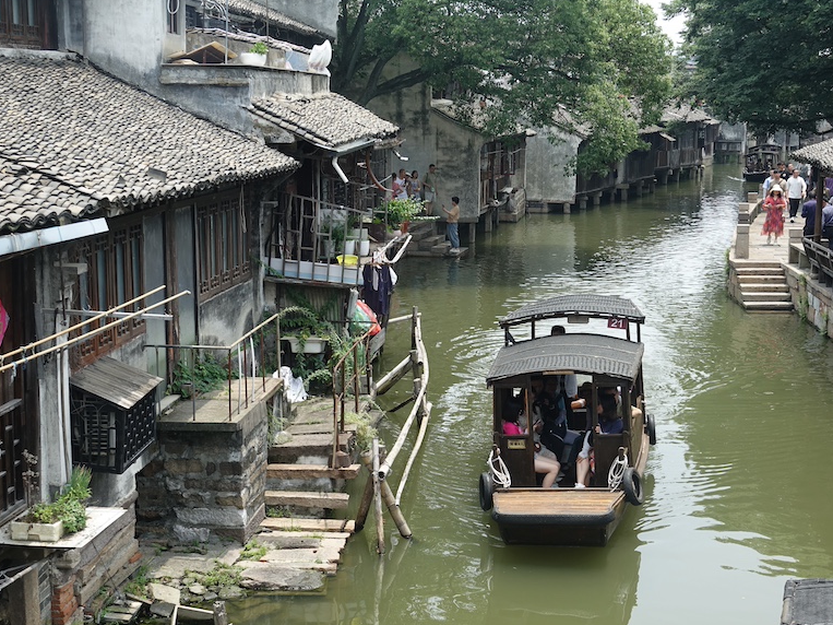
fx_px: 1323
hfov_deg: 34.9
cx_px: 425
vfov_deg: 26.5
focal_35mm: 55
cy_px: 349
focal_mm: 16.31
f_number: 4
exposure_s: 1/320
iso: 100
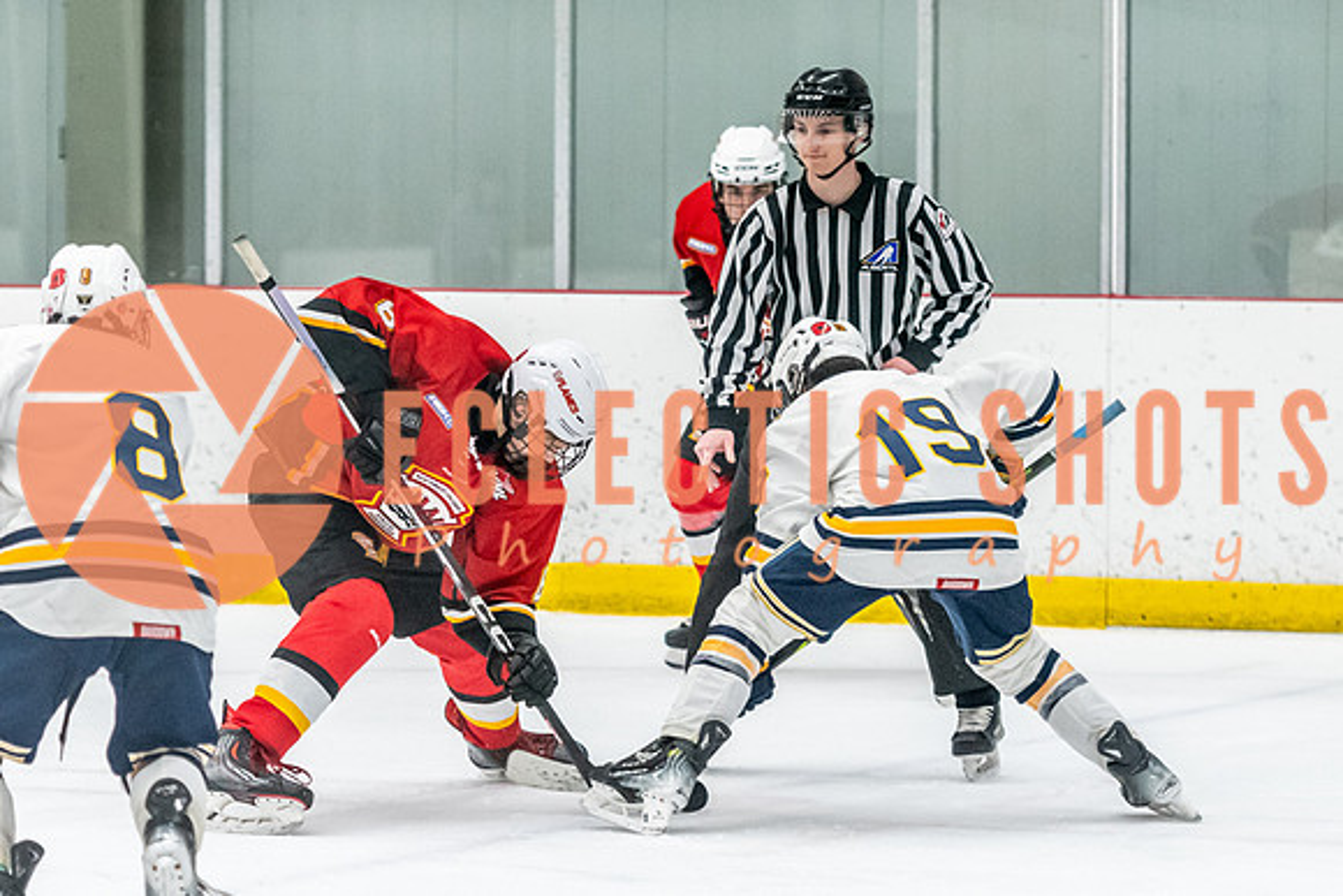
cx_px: 478
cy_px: 586
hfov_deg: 9.4
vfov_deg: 6.3
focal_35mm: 219
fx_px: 8175
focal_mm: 110
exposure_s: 1/800
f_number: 2.8
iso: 3200
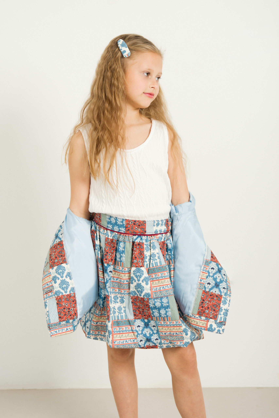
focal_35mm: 72
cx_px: 140
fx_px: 837
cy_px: 209
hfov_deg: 18.9
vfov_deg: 28.1
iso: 100
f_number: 3.2
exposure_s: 1/200
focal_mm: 48
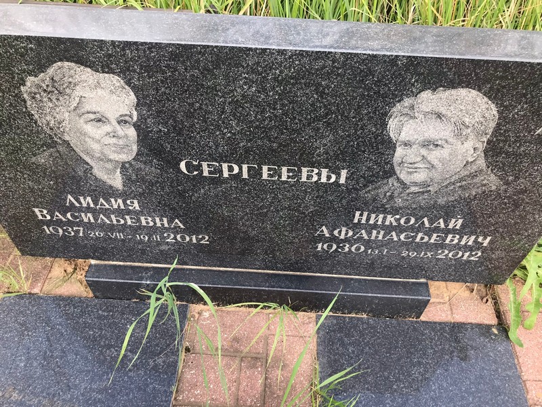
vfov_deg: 49.7
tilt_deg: -48.2
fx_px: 438
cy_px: 204
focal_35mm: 28
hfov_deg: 63.4
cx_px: 271
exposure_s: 1/259
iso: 20
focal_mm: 3.99
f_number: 1.8
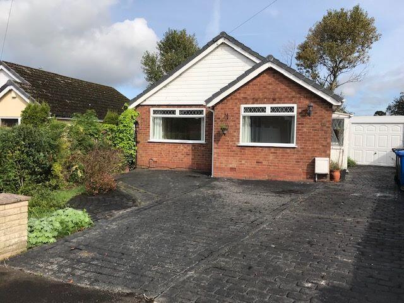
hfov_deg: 63.4
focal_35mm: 28
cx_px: 202
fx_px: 327
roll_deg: -1.4
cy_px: 152
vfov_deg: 49.7
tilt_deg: -0.7
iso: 20
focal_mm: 3.99
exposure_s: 1/2519
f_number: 1.8
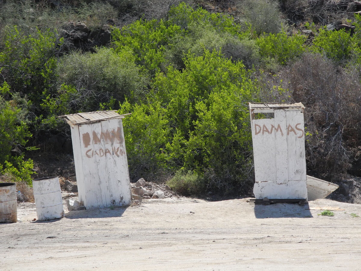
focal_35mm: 173
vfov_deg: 8.6
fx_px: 1804
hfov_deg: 11.4
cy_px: 136
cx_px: 180
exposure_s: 1/1250
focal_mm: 37
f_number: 5.6
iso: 280
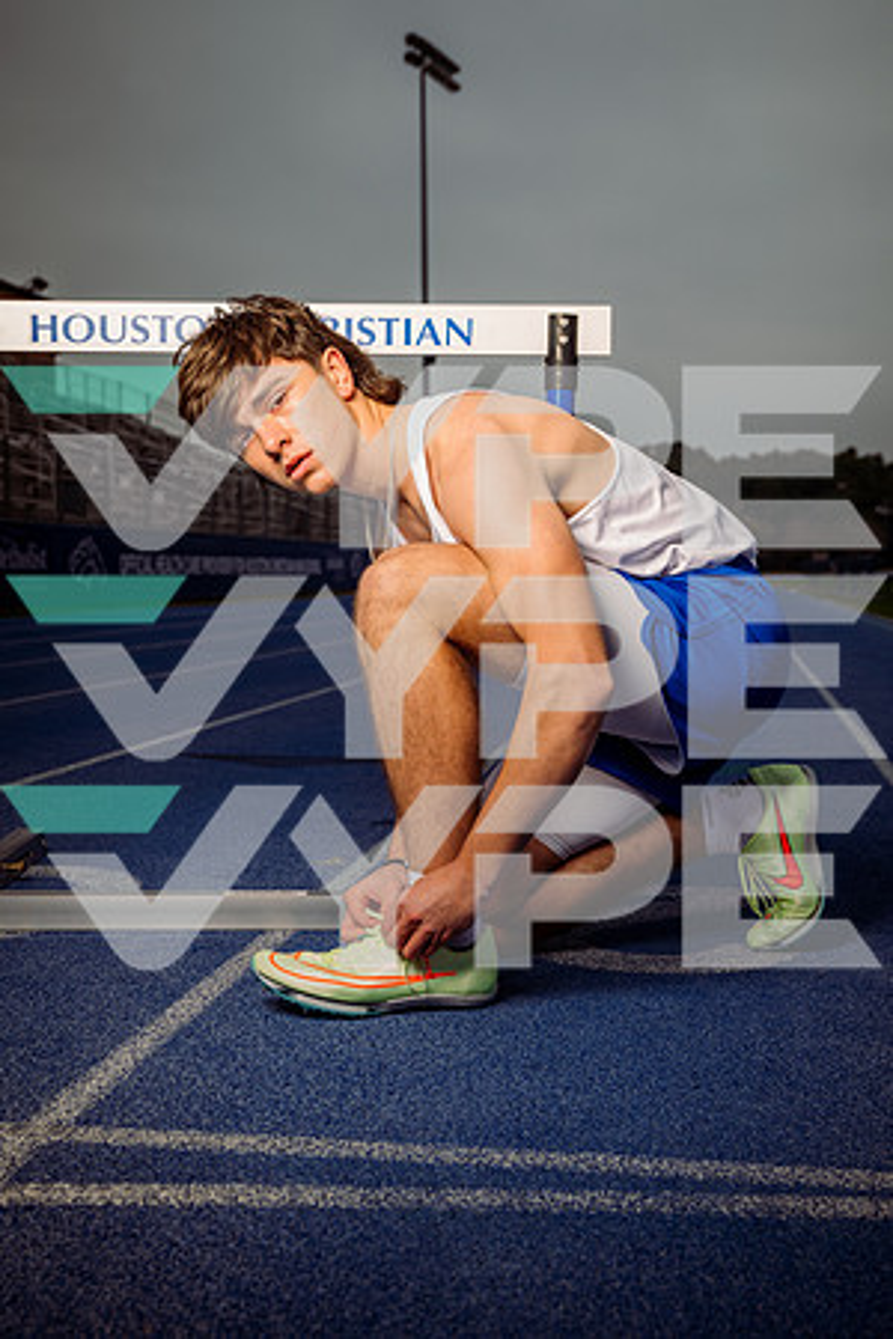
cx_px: 446
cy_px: 670
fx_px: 1823
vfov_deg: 40.3
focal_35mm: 49
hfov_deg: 27.5
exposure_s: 1/250
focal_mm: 49
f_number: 5.6
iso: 320
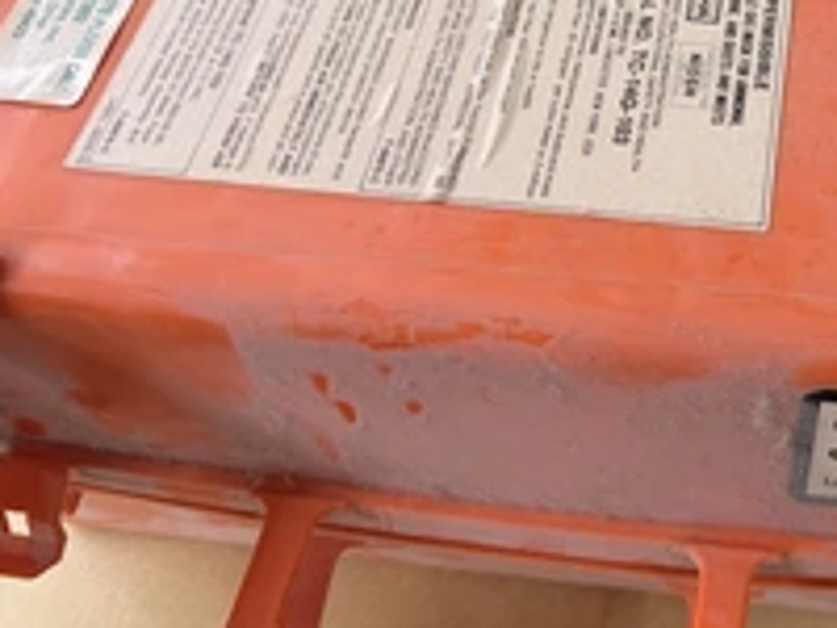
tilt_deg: -53.1
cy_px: 92
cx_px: 749
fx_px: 1161
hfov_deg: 37.2
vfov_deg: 29.3
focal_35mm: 48
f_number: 1.78
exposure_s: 1/120
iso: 160
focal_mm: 6.76
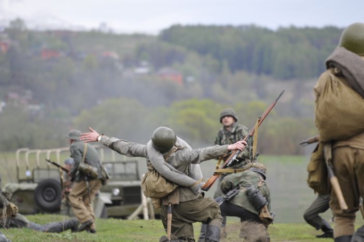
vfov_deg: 4.6
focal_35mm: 300
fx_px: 3029
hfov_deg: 6.9
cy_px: 121
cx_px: 182
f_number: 4
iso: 280
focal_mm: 200
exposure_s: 1/320
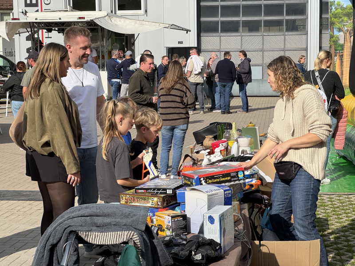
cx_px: 178
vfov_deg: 19.1
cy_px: 133
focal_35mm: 77
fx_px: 790
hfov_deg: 25.3
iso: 25
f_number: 2.8
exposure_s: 1/1143
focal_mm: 9
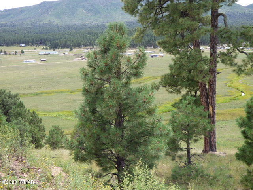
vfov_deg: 29.1
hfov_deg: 38.2
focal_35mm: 50
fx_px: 365
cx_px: 126
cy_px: 95
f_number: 3.8
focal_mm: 8.68
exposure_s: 1/250
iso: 100
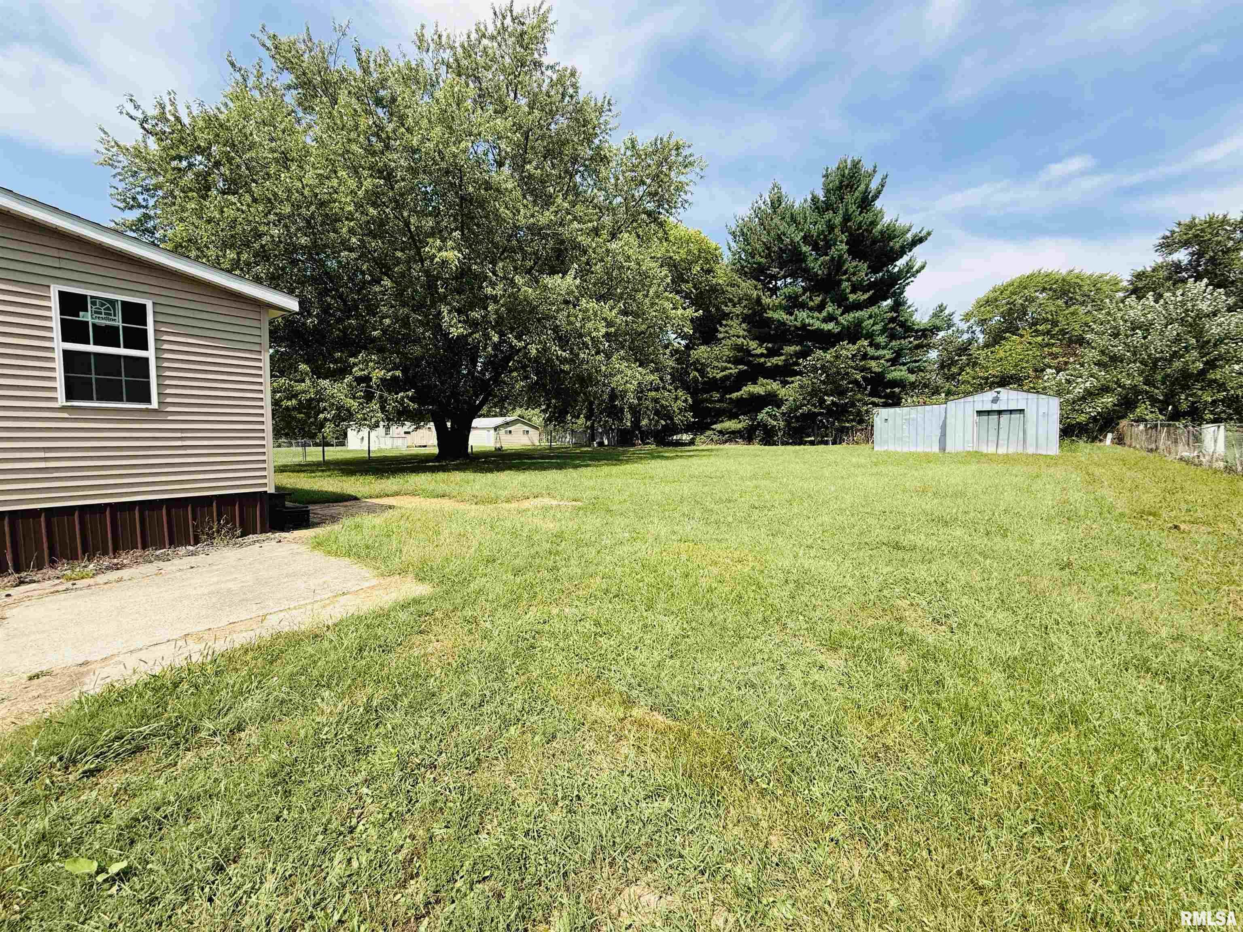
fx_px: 503
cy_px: 466
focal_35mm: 14
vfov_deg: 85.7
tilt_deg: -2.9
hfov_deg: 102.1
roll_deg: -0.9
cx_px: 622
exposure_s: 1/1105
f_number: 2.2
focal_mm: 2.22
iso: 50
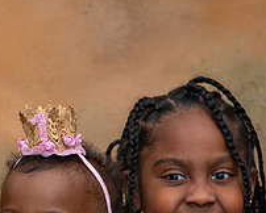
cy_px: 347
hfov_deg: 8.8
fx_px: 1734
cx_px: 73
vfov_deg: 6.9
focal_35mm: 220
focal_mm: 50
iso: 250
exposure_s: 1/200
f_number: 5
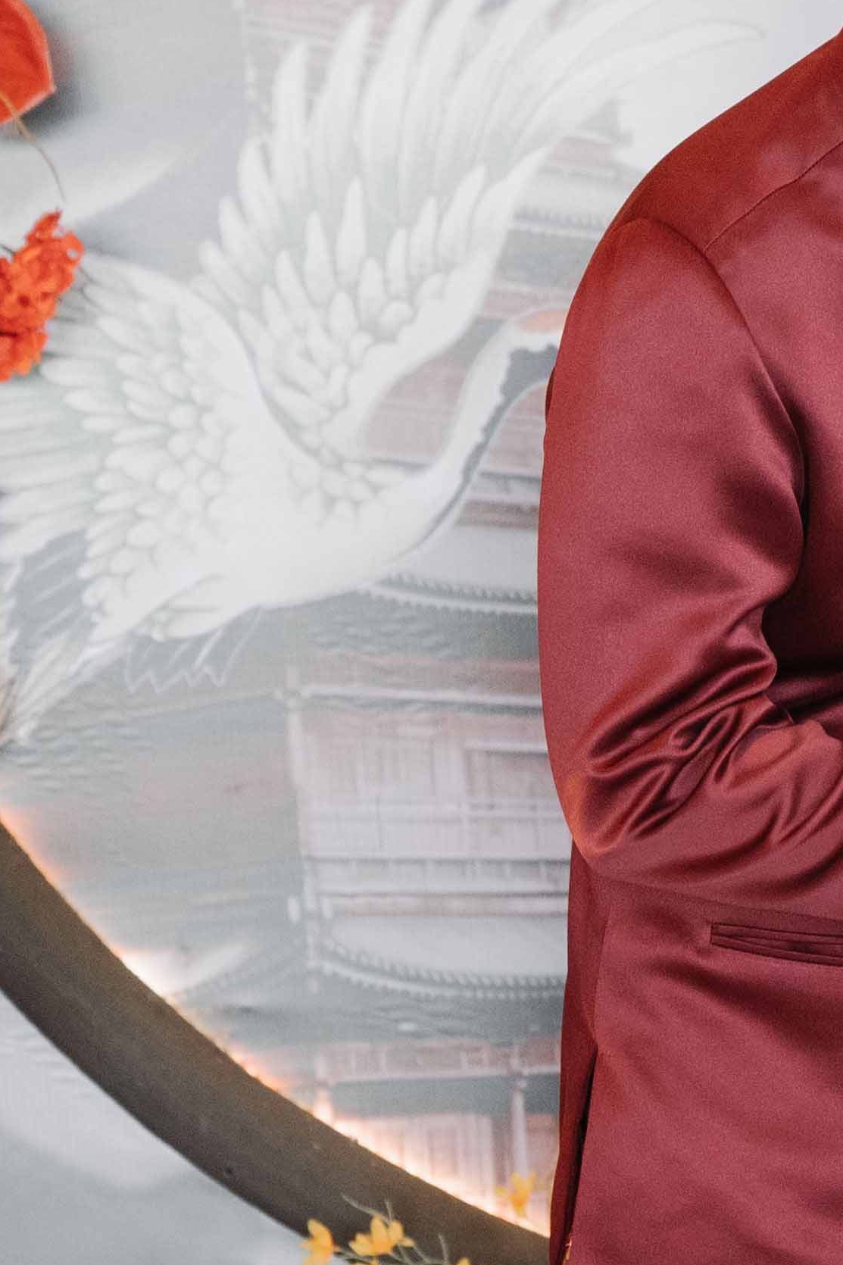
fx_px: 7447
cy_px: 1008
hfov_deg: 6.4
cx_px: 1350
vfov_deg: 9.7
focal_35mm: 212
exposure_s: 1/125
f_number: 4
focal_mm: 59
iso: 2000
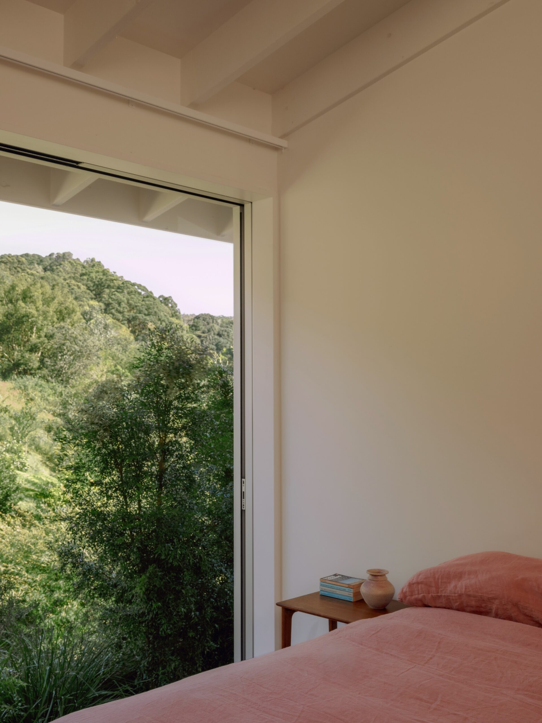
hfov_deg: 39.7
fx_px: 752
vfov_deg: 51.4
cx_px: 271
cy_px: 362
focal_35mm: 36
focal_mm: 45.7
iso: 320
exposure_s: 1/20
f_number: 13
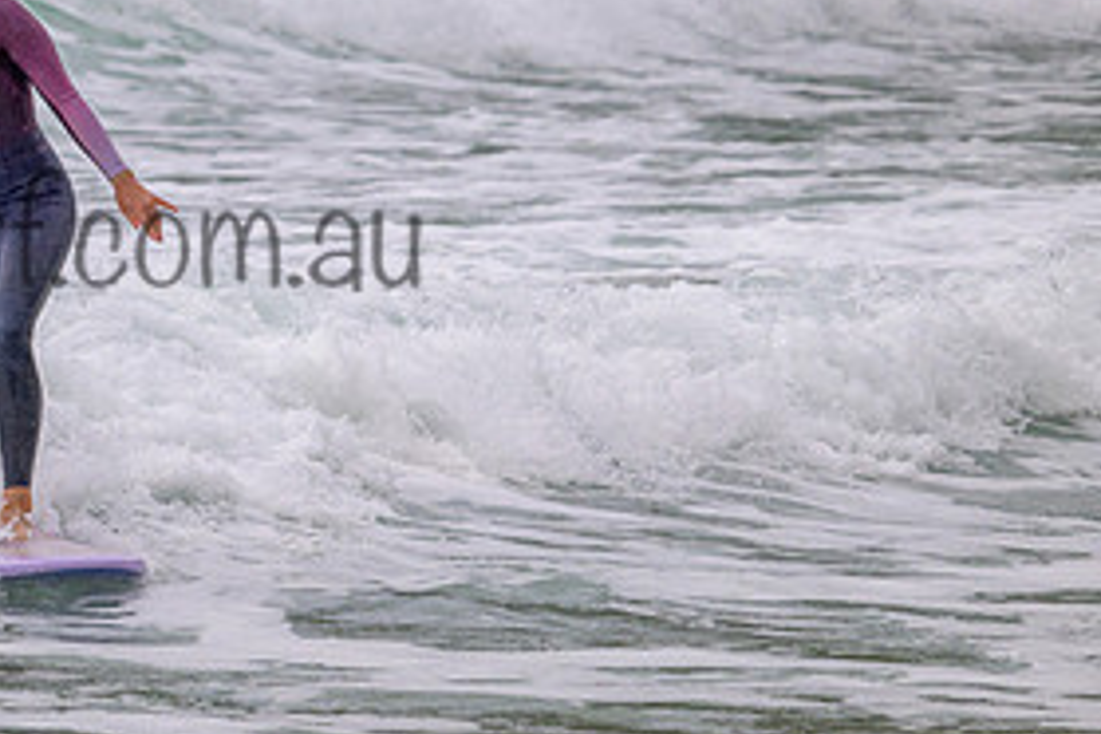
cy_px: 195
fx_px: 27339
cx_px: 4
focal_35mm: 894
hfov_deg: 2.3
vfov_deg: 1.5
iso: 1100
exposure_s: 1/1250
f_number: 11
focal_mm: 430
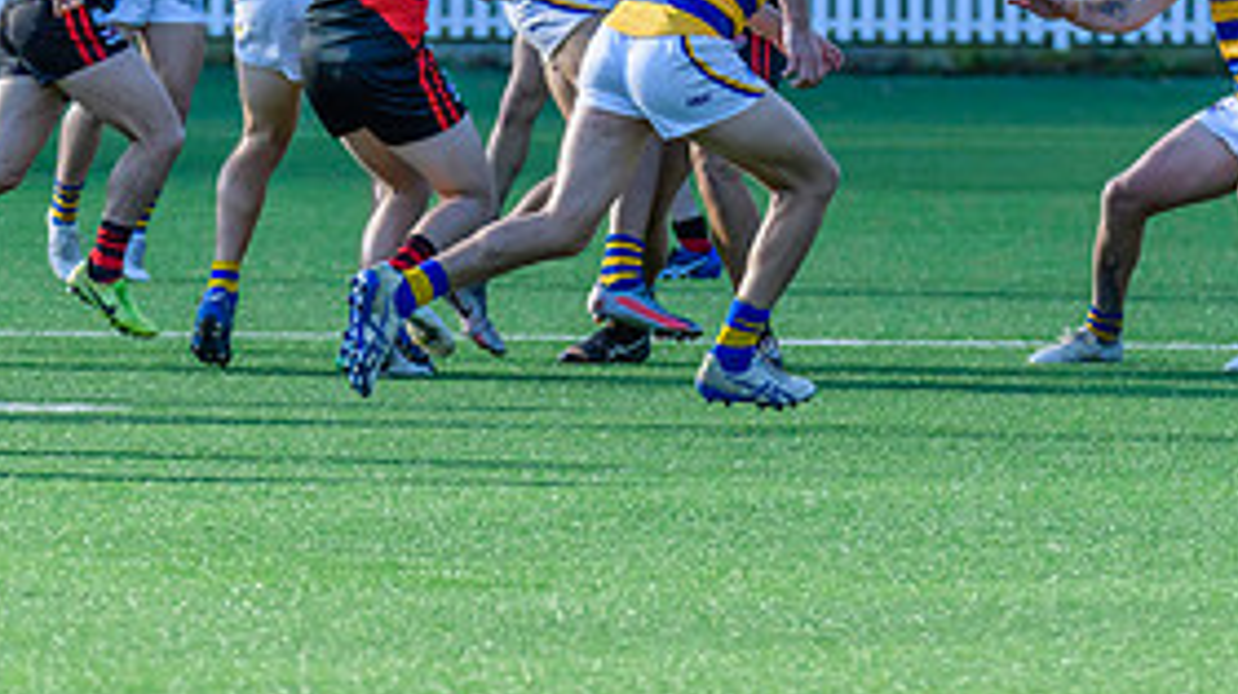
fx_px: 22764
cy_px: 107
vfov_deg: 1.7
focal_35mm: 694
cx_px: 874
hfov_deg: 3.1
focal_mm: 240
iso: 800
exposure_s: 1/2000
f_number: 5.3
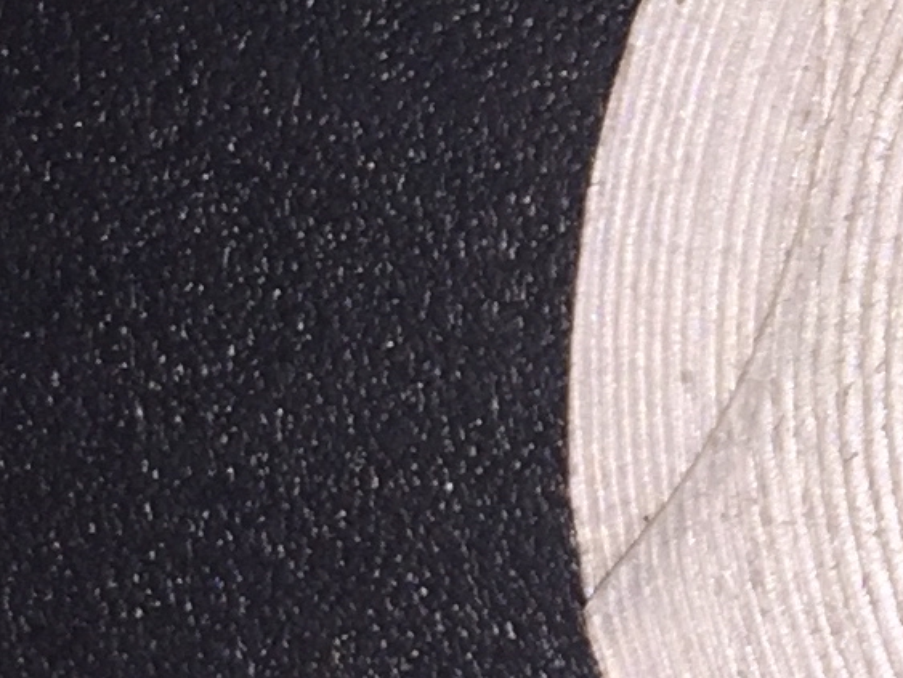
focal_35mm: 168
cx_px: 1822
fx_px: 4385
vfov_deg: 8.8
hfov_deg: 10.7
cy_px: 114
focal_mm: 4.15
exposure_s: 1/791
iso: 32
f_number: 2.2
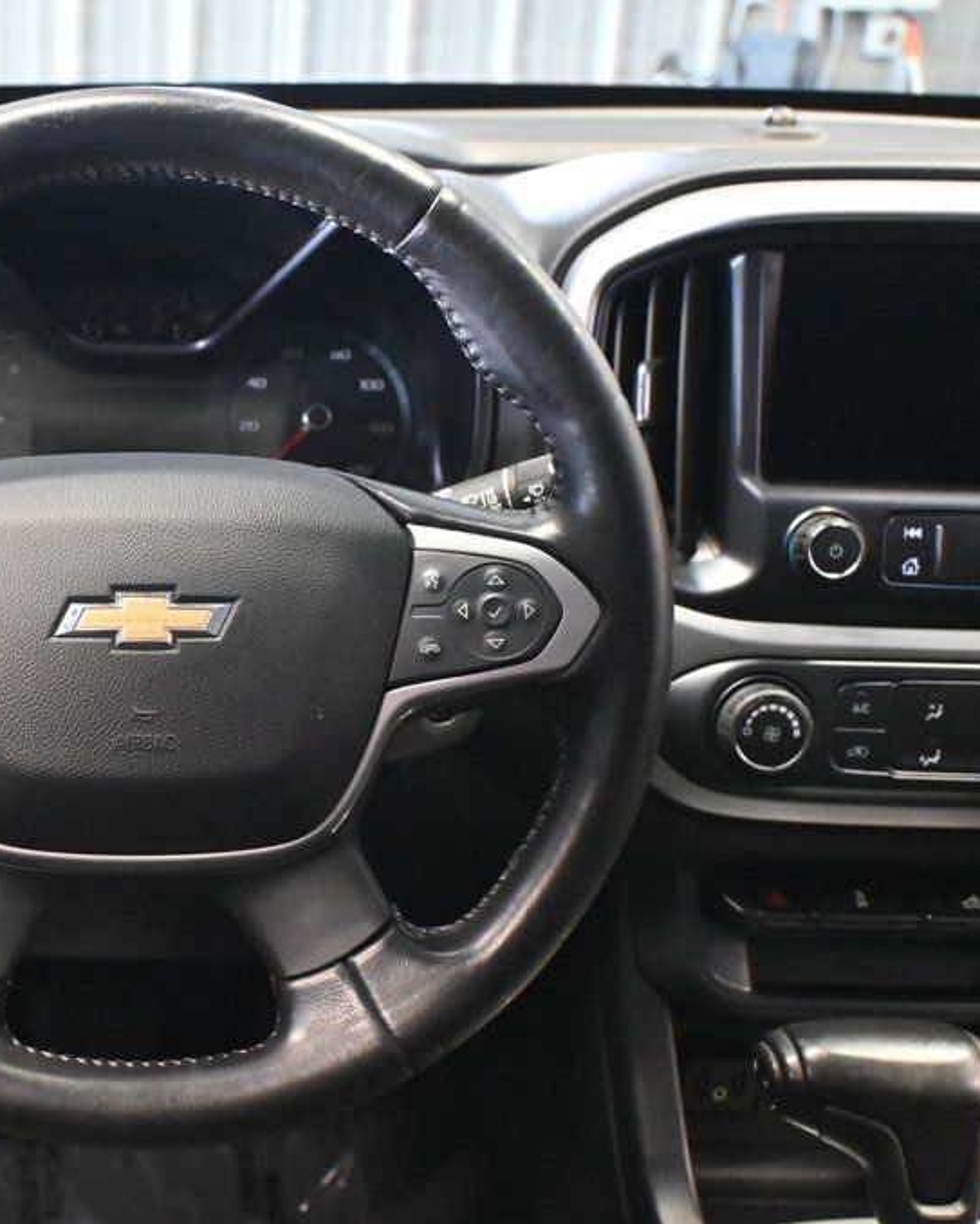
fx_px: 1848
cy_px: 614
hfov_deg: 28.7
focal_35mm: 51
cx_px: 123
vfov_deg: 36.6
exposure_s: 1/60
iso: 8000
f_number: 4.2
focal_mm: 24
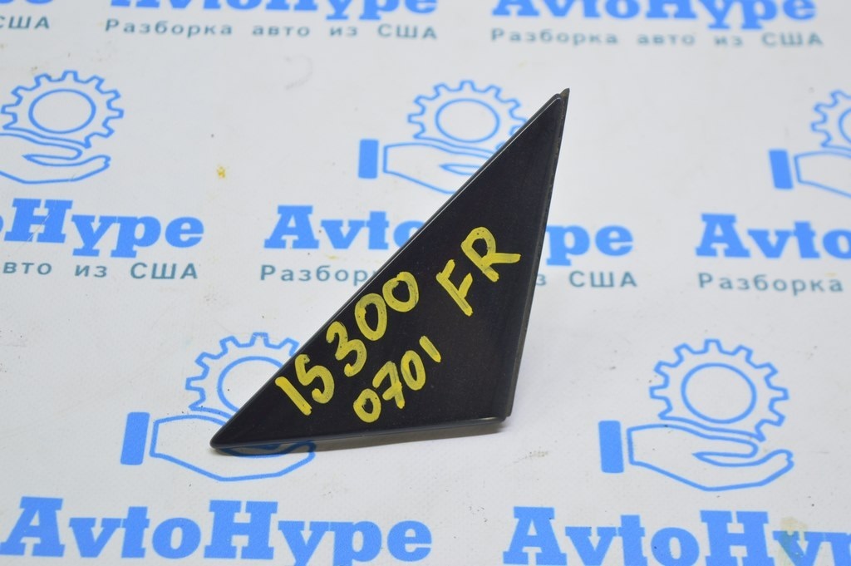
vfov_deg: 18.9
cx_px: 426
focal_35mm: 72
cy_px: 283
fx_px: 1701
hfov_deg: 28.1
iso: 400
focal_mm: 48
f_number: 5.6
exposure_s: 1/20
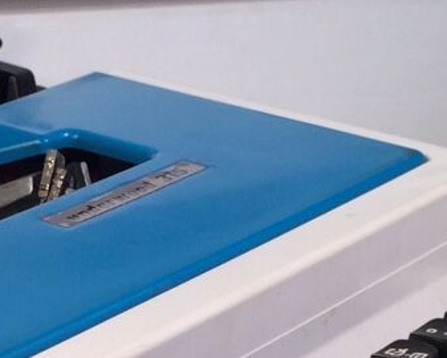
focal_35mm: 137
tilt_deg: -30.6
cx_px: -143
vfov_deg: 10.7
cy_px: 598
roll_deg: -1.6
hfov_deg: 13.5
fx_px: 1813
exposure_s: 1/50
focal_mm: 4.15
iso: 40
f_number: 2.2
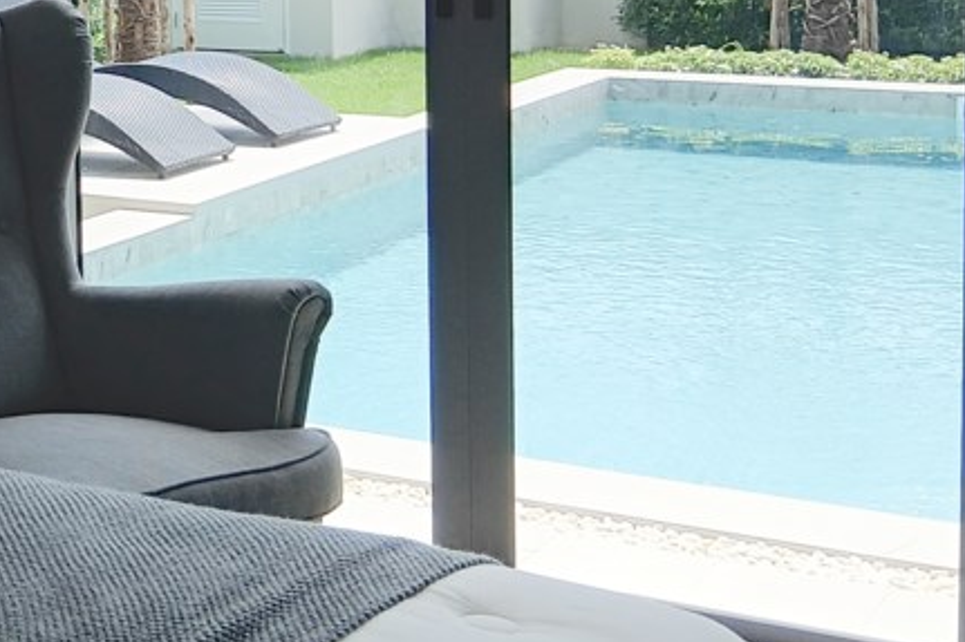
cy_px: -25
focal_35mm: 68
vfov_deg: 19.3
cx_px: -372
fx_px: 1822
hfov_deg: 24.7
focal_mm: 3.86
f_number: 1.8
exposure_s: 1/100
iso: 40
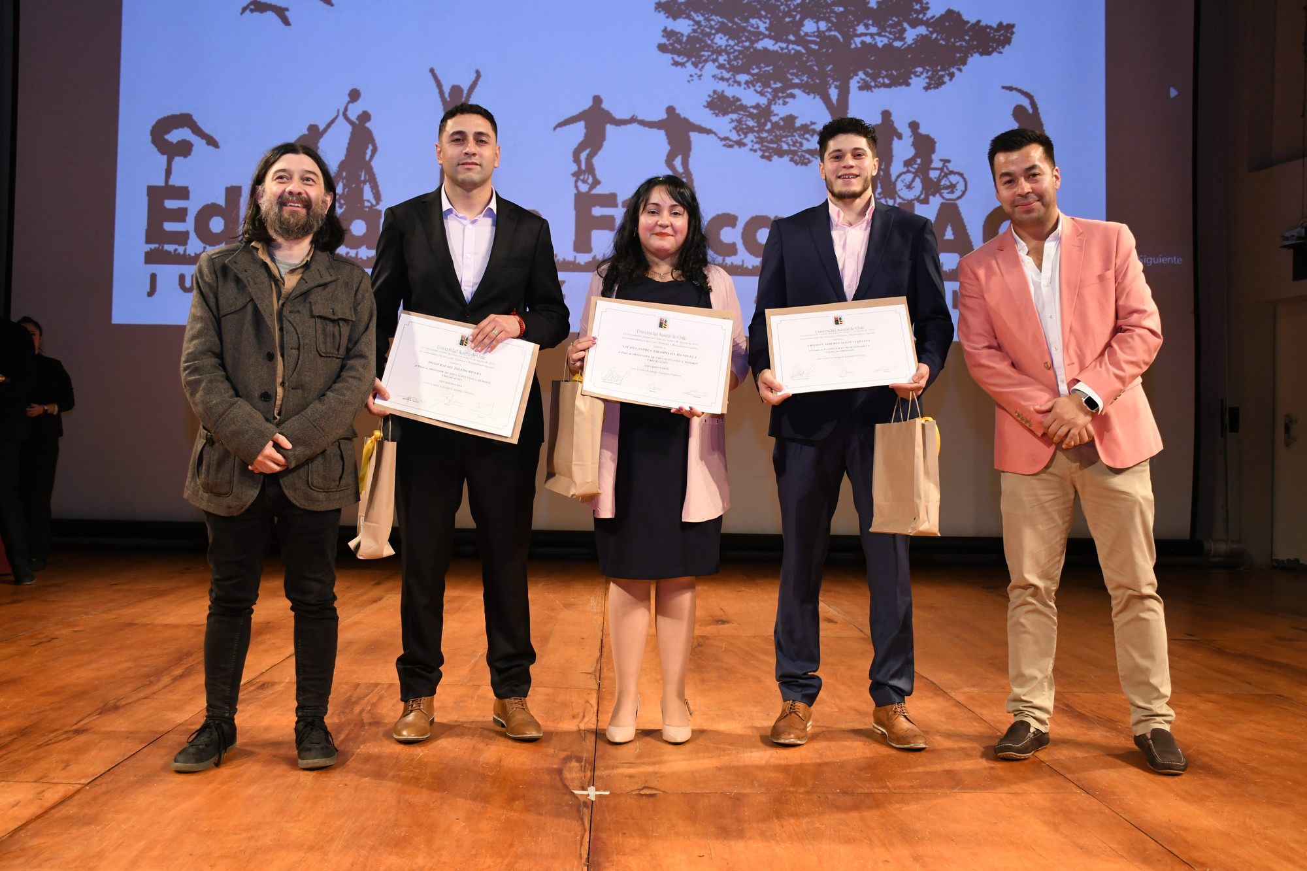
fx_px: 1089
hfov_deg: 61.9
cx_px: 654
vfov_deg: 43.6
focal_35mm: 30
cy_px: 436
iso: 1600
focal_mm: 20
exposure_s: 1/80
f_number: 5.6
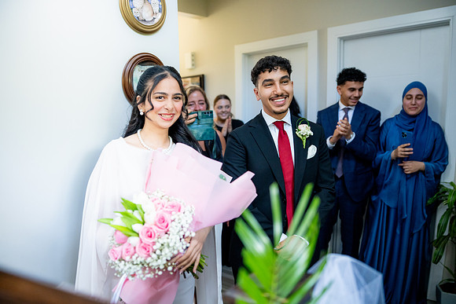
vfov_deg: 46.4
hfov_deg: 65.5
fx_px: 355
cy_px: 152
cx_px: 228
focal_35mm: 28
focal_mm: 28
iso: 2500
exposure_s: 1/250
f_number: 2
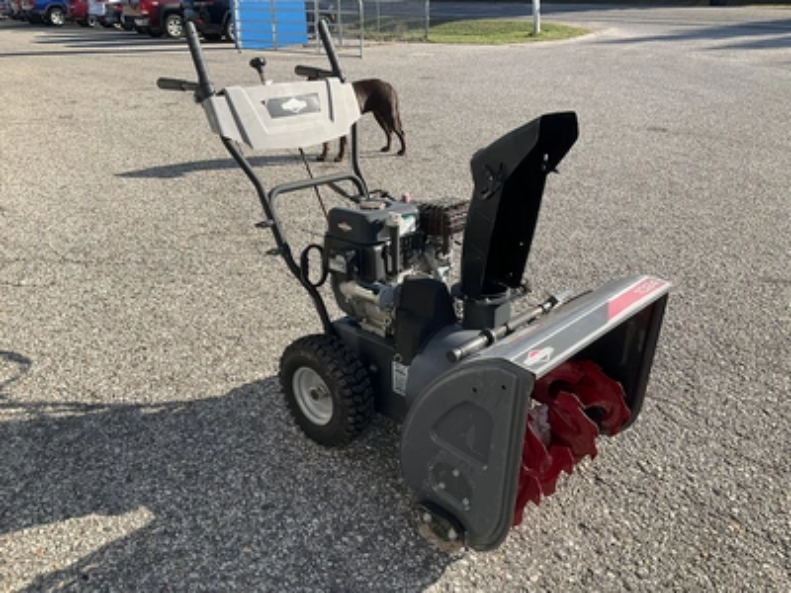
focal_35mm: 29
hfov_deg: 61.7
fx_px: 663
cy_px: 296
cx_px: 396
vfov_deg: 48.2
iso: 25
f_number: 1.8
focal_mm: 3
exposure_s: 1/929
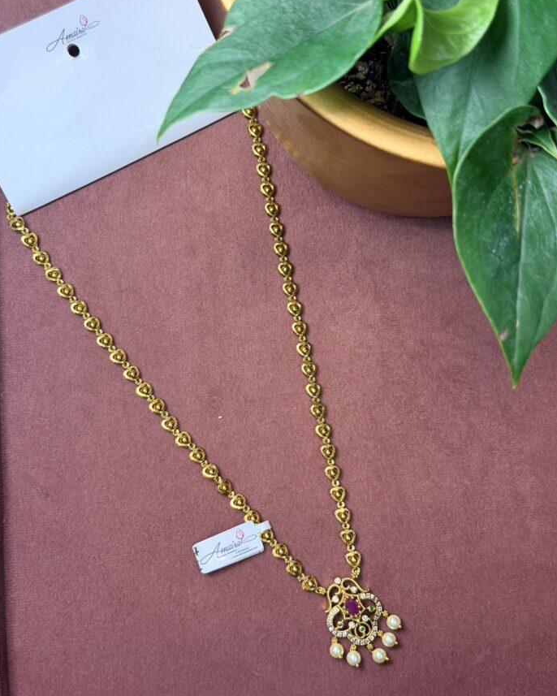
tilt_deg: -79.0
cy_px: 348
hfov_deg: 29.7
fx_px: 1051
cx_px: 282
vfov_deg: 36.6
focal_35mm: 51
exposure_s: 1/98
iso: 100
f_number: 1.78
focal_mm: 6.76
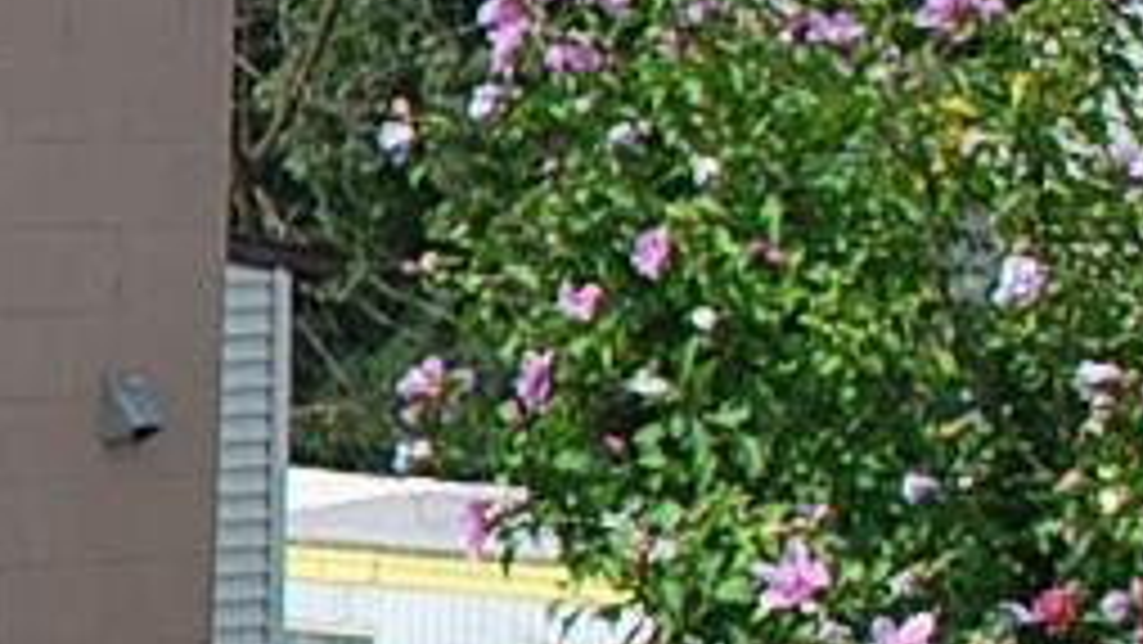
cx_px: -2938
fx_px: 9458
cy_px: 468
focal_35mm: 312
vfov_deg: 3.9
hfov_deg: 6.1
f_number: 8
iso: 100
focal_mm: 26
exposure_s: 1/250
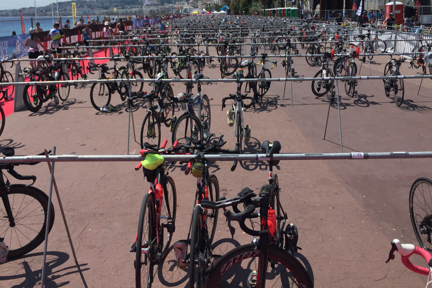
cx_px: 209
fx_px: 444
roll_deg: +0.2
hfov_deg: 51.9
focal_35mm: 37
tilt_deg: -9.9
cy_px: 93
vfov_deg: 35.6
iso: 32
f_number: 2.2
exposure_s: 1/3597
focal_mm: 4.15
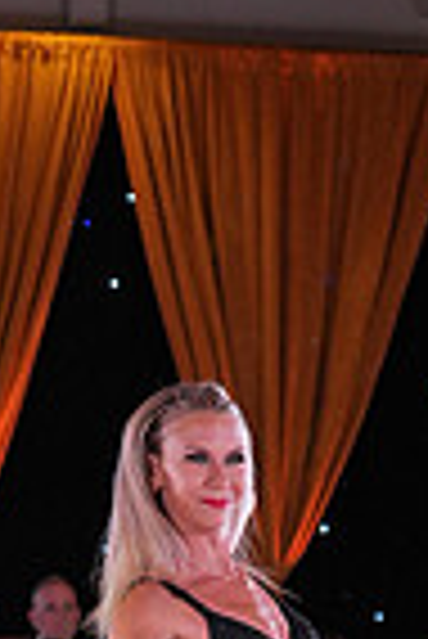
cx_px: -115
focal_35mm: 224
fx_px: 3985
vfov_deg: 9.0
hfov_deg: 6.1
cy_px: 814
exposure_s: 1/400
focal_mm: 55
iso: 1250
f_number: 4
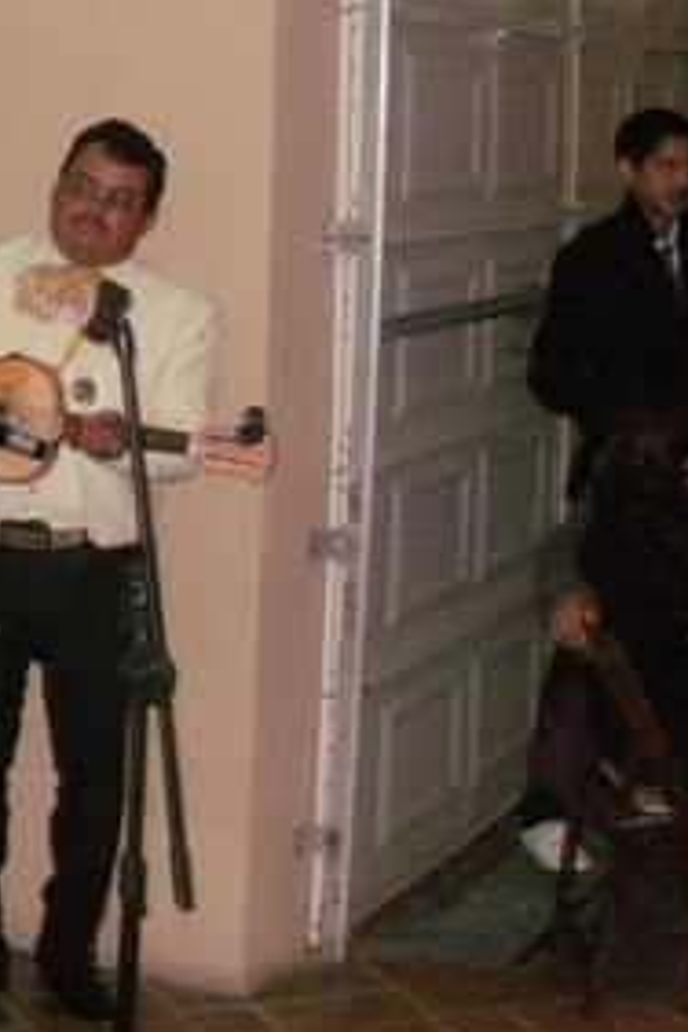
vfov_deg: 23.6
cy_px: 231
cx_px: -263
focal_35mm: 85
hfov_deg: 15.2
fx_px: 2436
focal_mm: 6.3
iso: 400
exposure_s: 1/30
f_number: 3.5
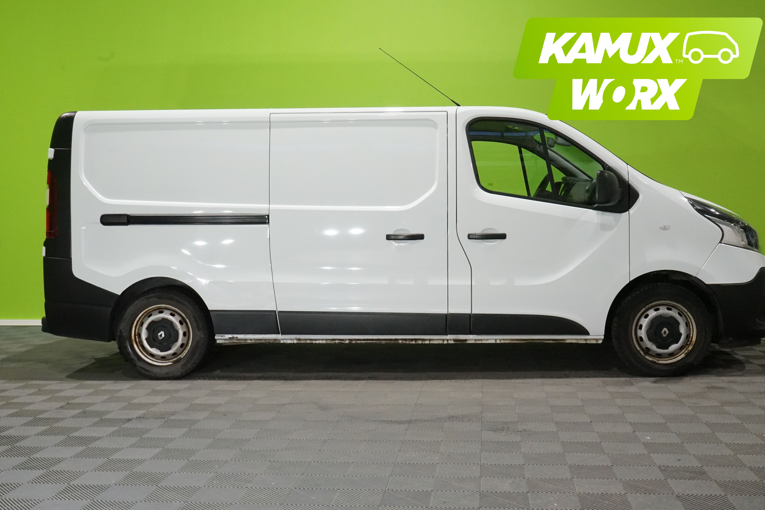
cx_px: 396
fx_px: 850
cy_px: 257
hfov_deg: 48.4
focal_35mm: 40
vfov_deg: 33.4
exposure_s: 1/60
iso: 6400
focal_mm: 38
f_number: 14
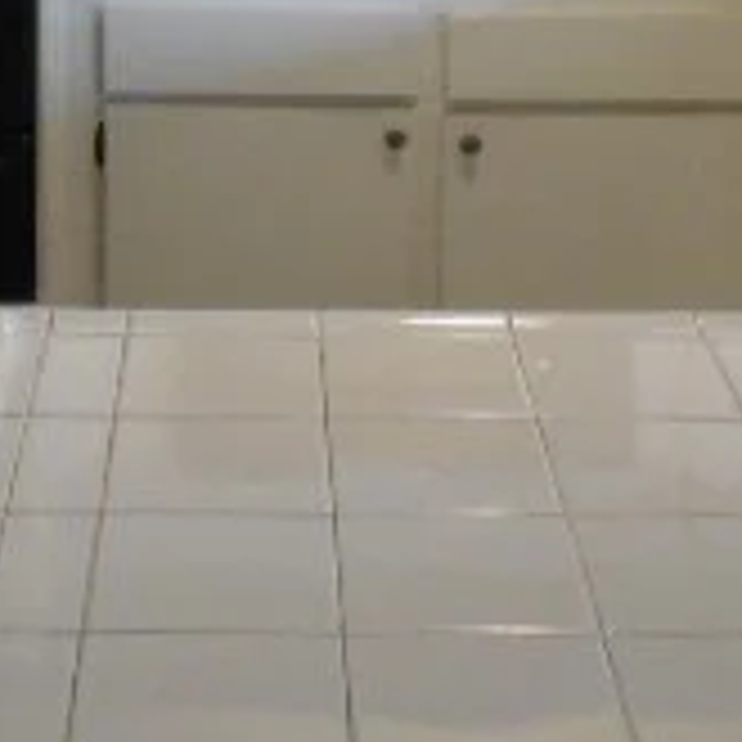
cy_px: -238
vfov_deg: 18.1
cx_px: 274
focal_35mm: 89
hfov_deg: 19.5
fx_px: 2158
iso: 360
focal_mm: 4.6
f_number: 3.2
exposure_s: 1/30
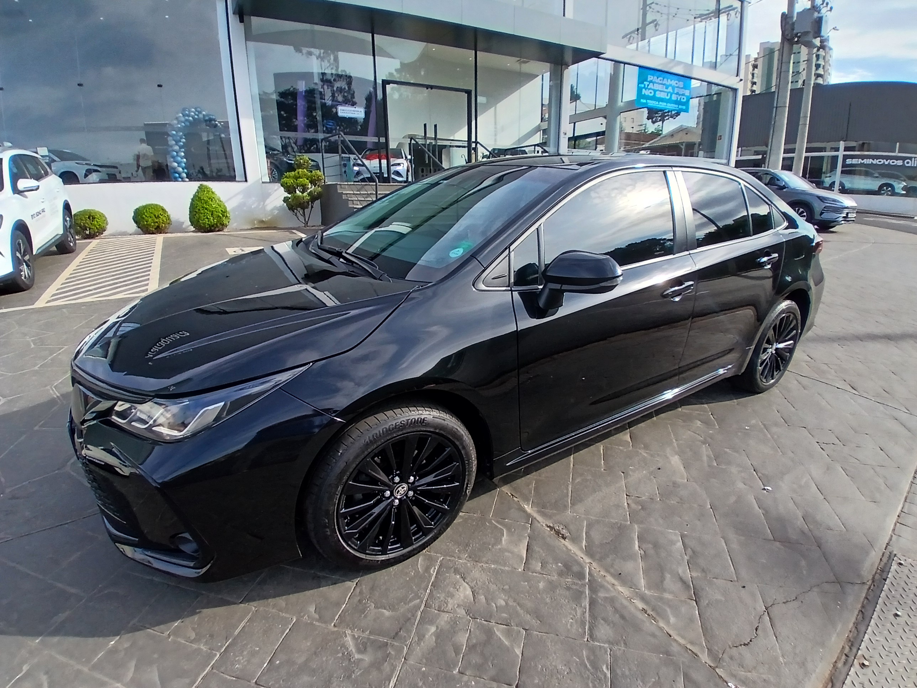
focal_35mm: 17
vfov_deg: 74.7
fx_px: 450
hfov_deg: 91.0
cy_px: 344
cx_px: 458
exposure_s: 1/577
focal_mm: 1.4
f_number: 2.2
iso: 50
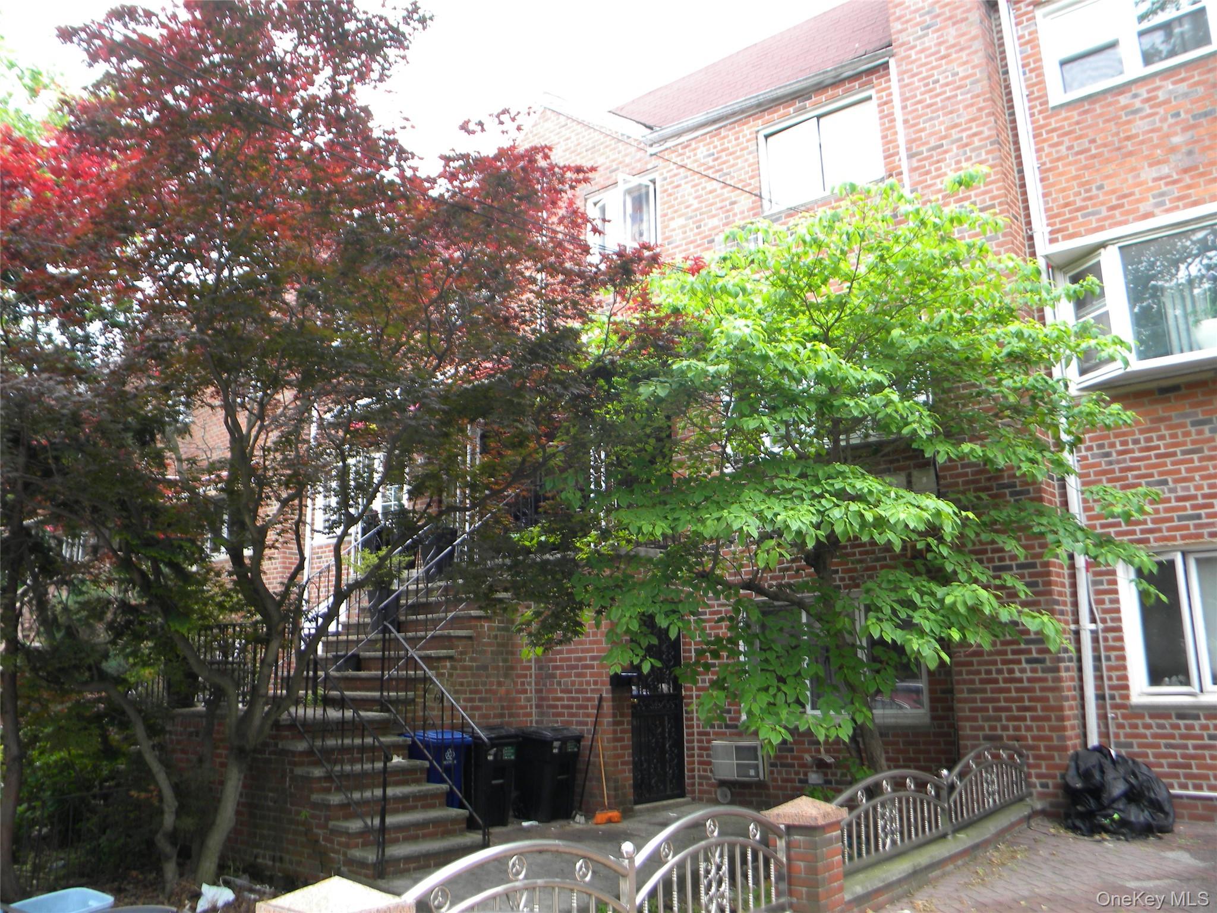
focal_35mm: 28
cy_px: 456
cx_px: 608
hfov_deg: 63.4
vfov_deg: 49.7
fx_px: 984
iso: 80
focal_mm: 5
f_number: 3.5
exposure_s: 1/66.7
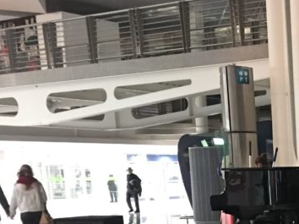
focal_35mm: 84
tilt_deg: -7.8
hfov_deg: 21.0
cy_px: 281
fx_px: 725
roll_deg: +0.8
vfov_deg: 16.7
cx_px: 397
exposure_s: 1/8
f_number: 2.2
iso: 125
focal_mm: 4.15
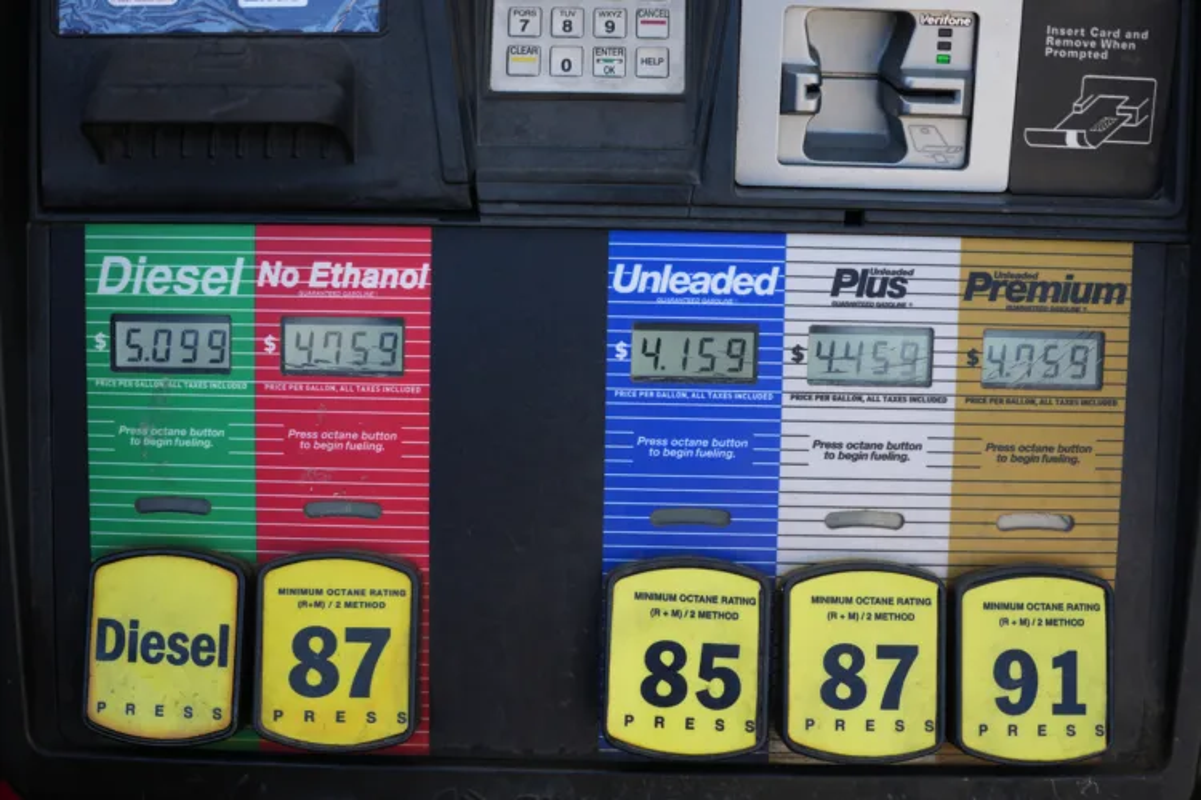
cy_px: 400
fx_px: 1668
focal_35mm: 50
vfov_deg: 27.0
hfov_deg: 39.6
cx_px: 600
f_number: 2
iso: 200
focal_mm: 50
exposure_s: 1/1600
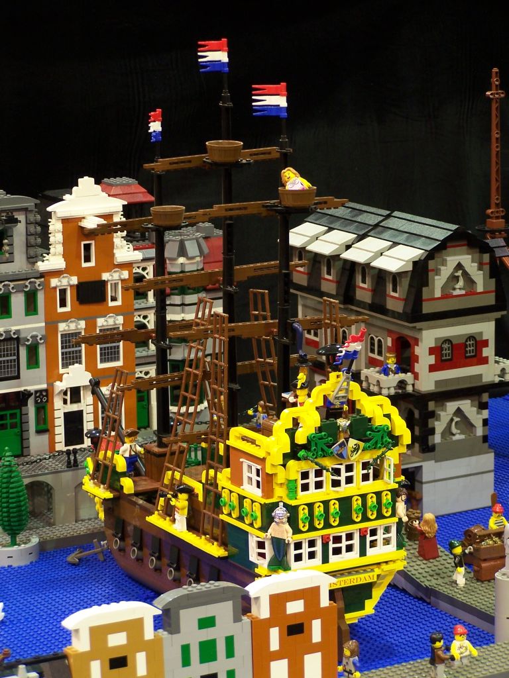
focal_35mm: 117
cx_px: 254
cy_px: 339
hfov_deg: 12.7
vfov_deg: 16.8
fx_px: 2294
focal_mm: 19.4
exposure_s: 1/2
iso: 80
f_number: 3.2
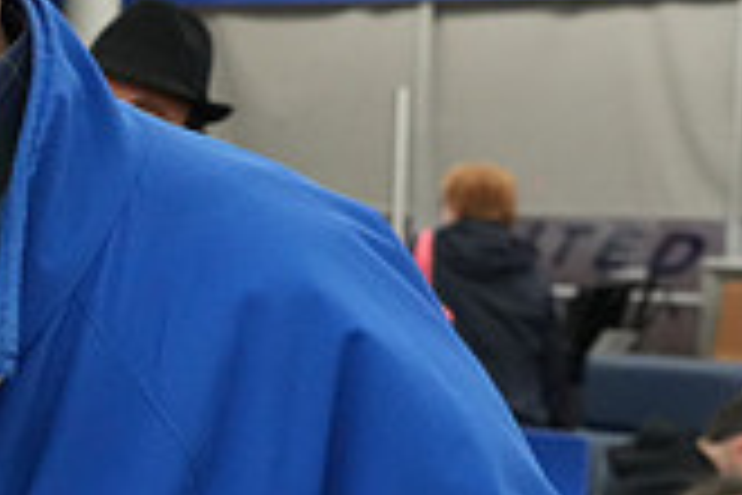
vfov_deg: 11.1
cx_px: -427
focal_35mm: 123
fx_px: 2535
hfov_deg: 15.2
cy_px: 362
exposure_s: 1/80
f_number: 5.6
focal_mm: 35
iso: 6400
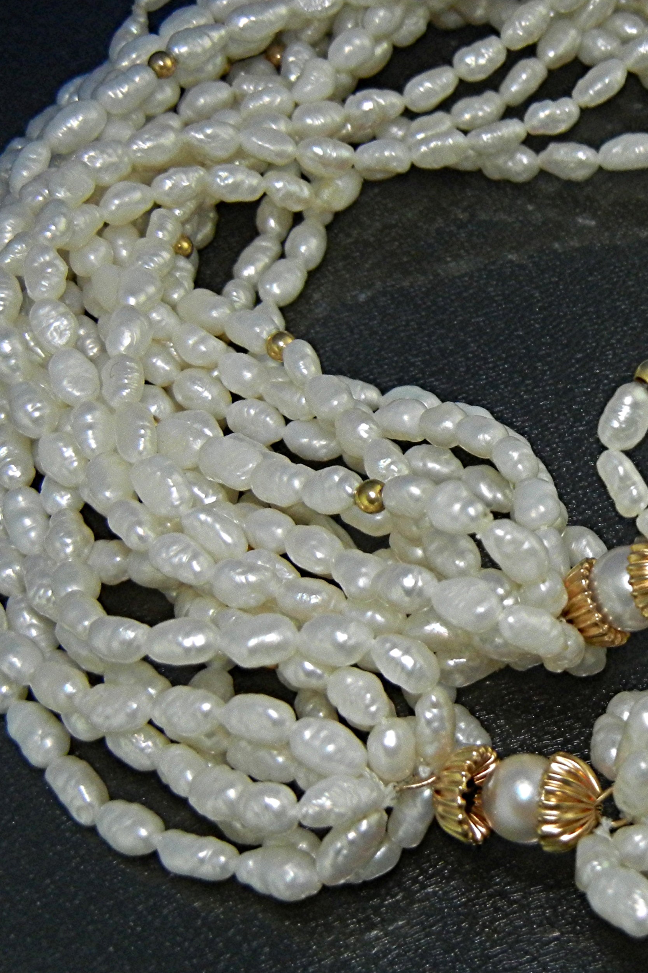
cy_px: 434
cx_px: 648
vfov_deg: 30.9
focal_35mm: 65
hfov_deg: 20.3
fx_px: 1755
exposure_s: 1/30
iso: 388
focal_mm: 7.1
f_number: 7.4
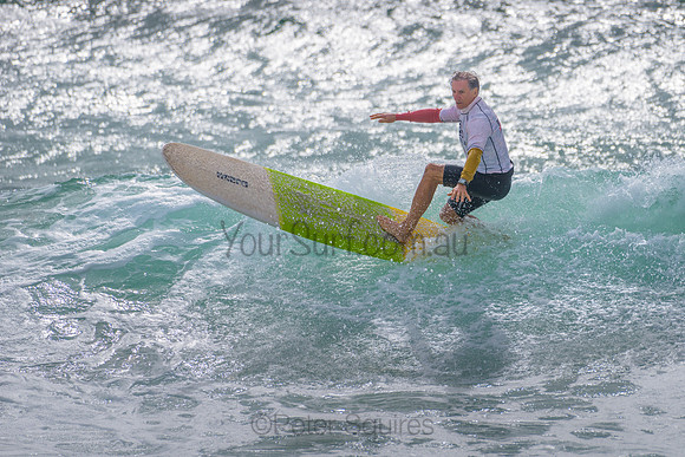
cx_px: 419
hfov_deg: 3.4
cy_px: 239
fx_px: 11667
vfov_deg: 2.2
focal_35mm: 613
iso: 64
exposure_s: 1/2000
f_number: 6.3
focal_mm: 500
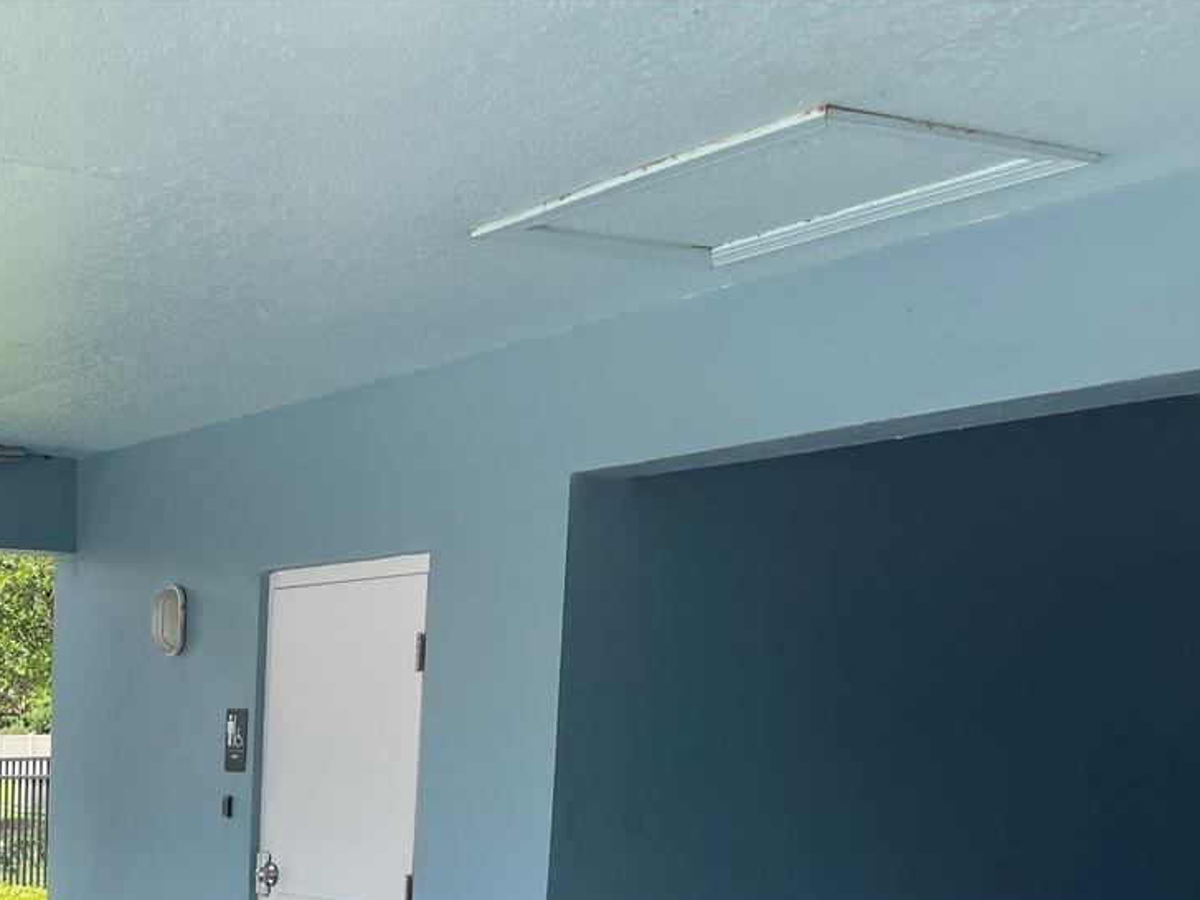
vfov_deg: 24.8
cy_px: 986
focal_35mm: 55
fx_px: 1906
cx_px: -8
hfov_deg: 32.1
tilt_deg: -8.7
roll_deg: -1.6
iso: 32
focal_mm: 5.1
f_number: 1.6
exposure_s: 1/908
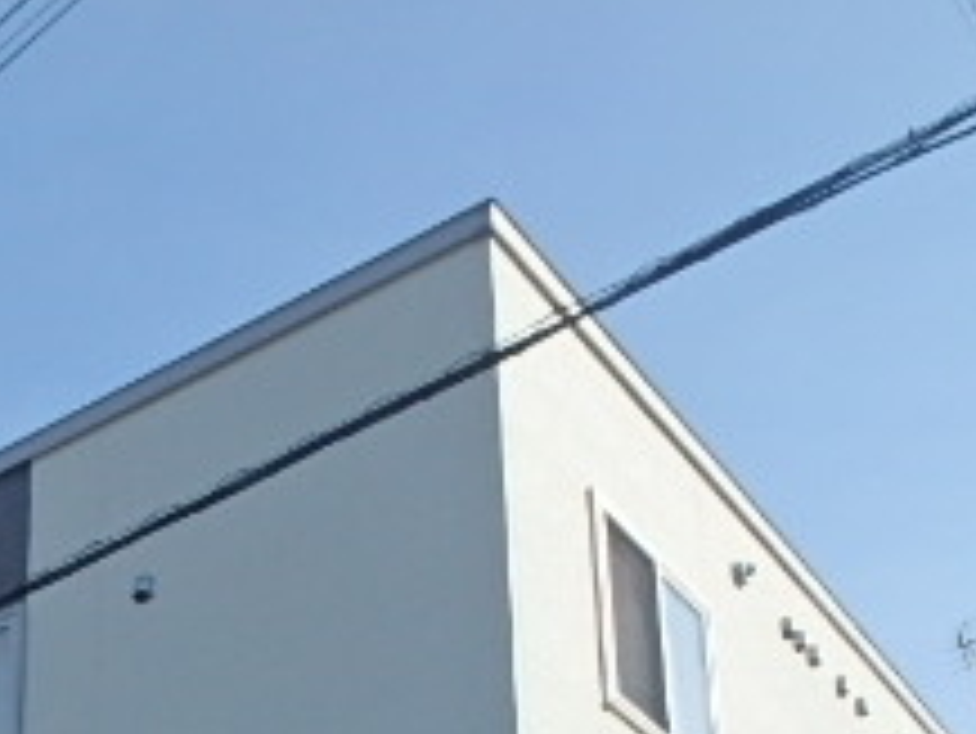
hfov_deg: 30.2
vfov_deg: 20.6
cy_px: 1072
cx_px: 162
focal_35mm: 62
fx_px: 1749
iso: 125
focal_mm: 3.7
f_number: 6
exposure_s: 1/500
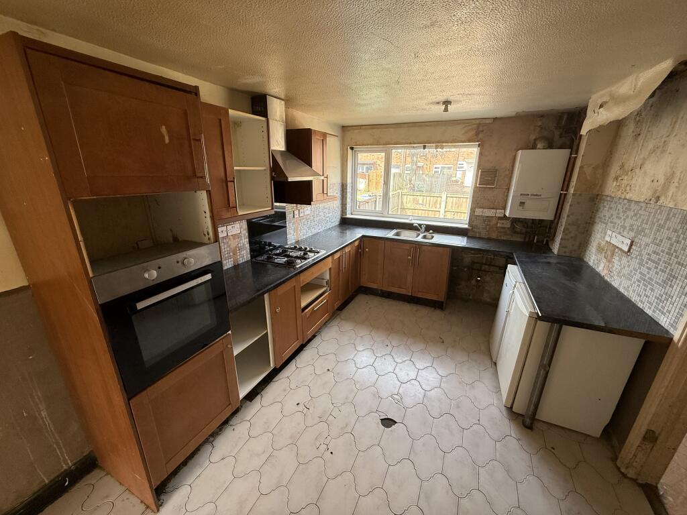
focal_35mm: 14
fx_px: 278
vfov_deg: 85.7
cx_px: 344
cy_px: 258
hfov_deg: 102.1
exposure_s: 1/99
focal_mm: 2.22
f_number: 2.2
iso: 125
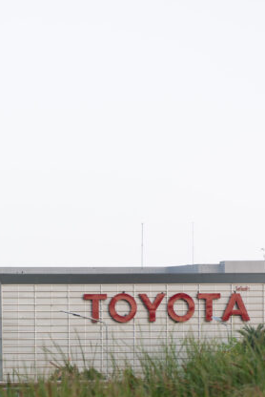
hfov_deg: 6.6
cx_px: 32
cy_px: 483
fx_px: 2304
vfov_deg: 9.7
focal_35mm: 209
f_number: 2.5
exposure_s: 1/4000
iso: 400
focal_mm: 85
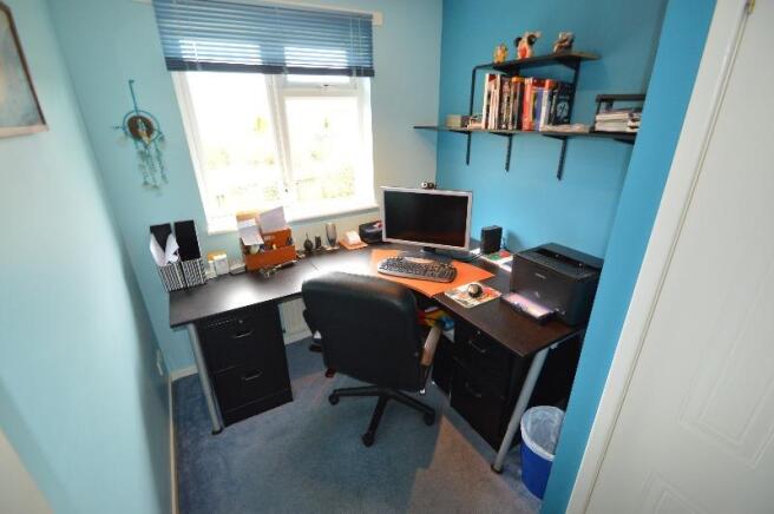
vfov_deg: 77.2
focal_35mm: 15
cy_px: 257
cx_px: 387
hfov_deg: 100.4
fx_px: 322
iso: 560
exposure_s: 1/60
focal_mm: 10
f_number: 3.5
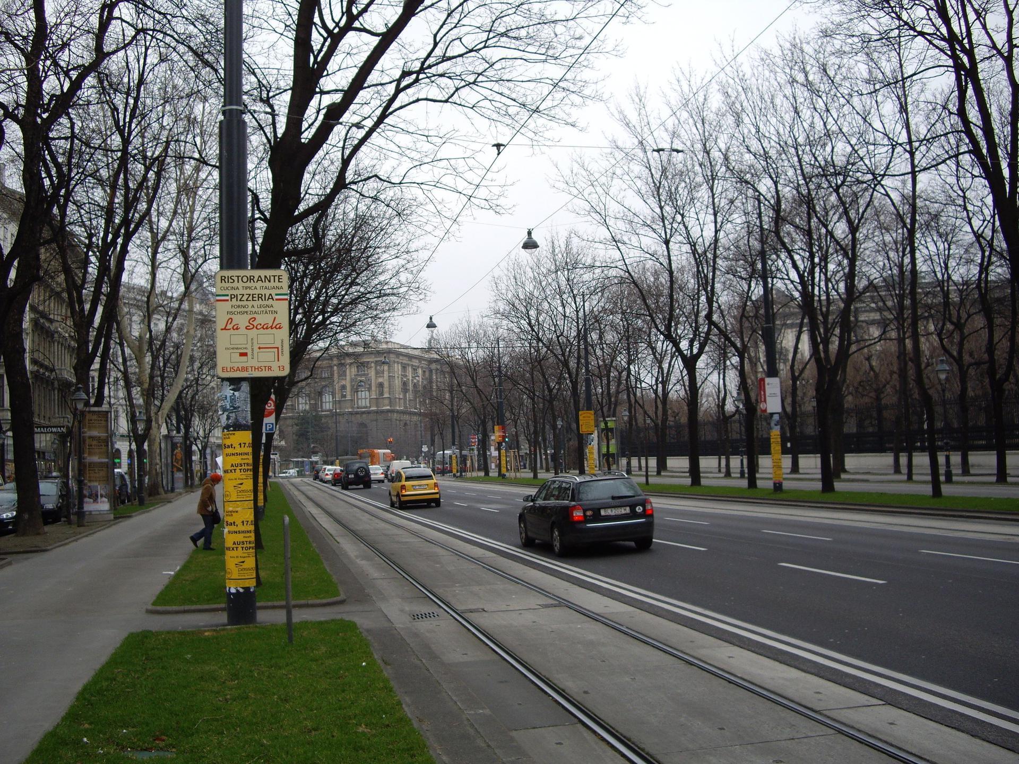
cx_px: 510
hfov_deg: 49.0
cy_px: 382
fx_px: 1119
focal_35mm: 38
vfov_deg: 37.7
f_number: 2.8
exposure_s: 1/200
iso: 100
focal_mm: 7.9
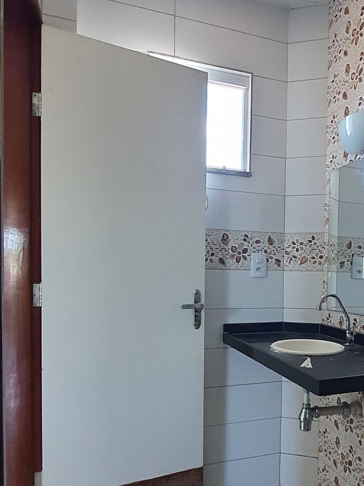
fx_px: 379
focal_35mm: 27
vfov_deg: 65.1
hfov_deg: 50.1
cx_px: 253
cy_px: 276
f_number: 2.2
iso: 400
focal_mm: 1.74
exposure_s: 1/60
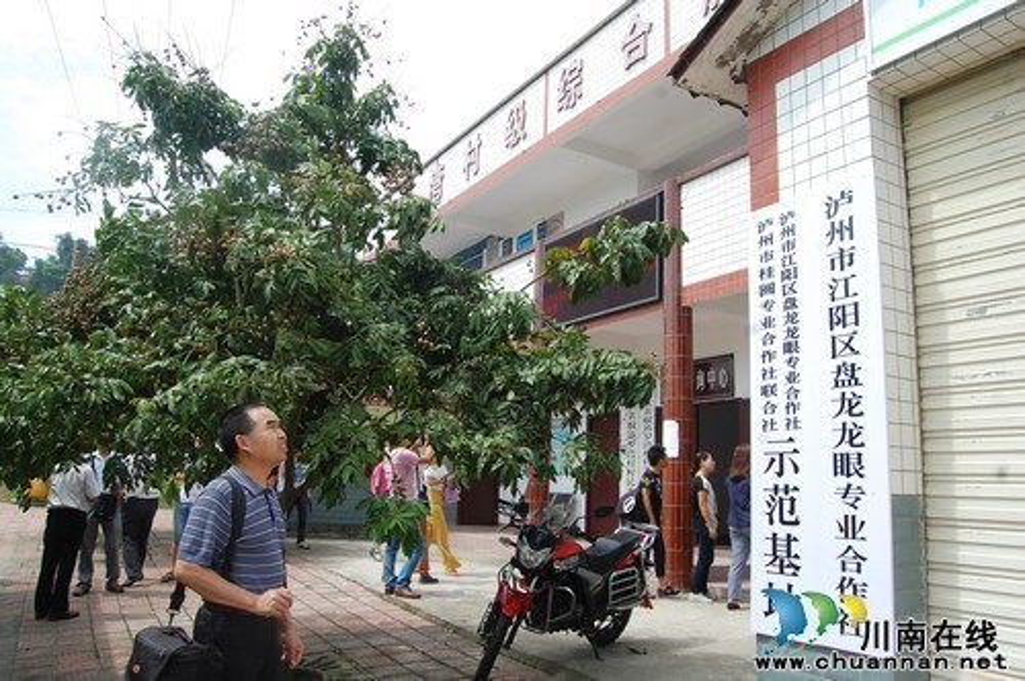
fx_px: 768
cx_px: 512
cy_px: 340
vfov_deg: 47.8
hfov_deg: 67.4
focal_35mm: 27
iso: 200
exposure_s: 1/250
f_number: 8
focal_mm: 18
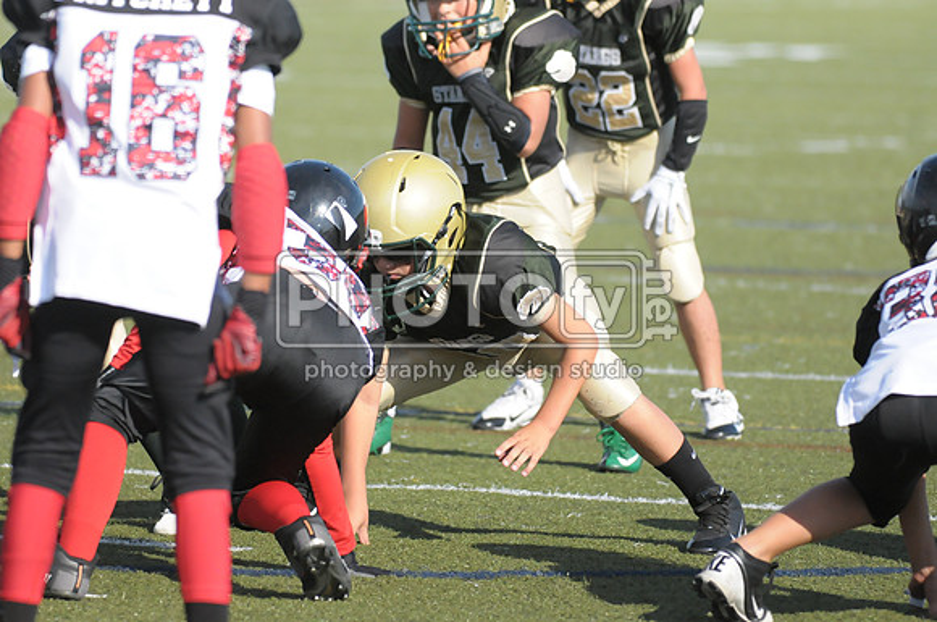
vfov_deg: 4.6
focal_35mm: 300
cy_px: 311
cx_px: 468
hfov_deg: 6.9
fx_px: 7797
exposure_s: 1/6400
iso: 1600
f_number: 4
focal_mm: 200
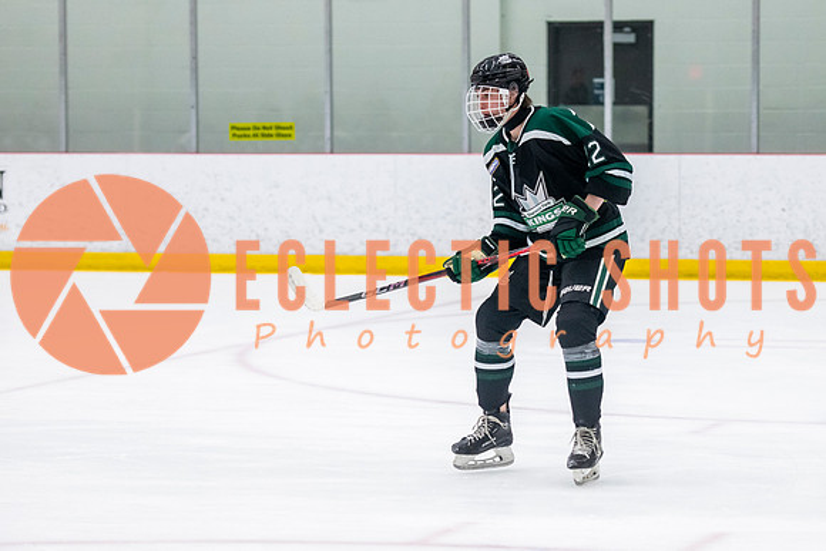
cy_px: 288
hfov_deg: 14.1
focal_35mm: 145
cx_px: 473
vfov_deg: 9.5
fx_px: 3333
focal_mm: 100
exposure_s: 1/640
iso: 3200
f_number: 3.2
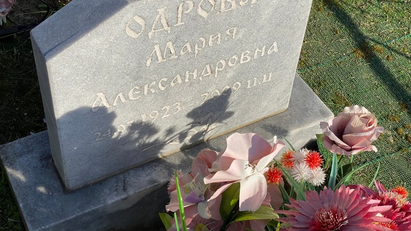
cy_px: 99
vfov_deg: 21.1
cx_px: 205
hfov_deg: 36.6
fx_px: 621
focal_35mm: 57
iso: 20
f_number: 2
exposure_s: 1/1653
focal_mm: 6
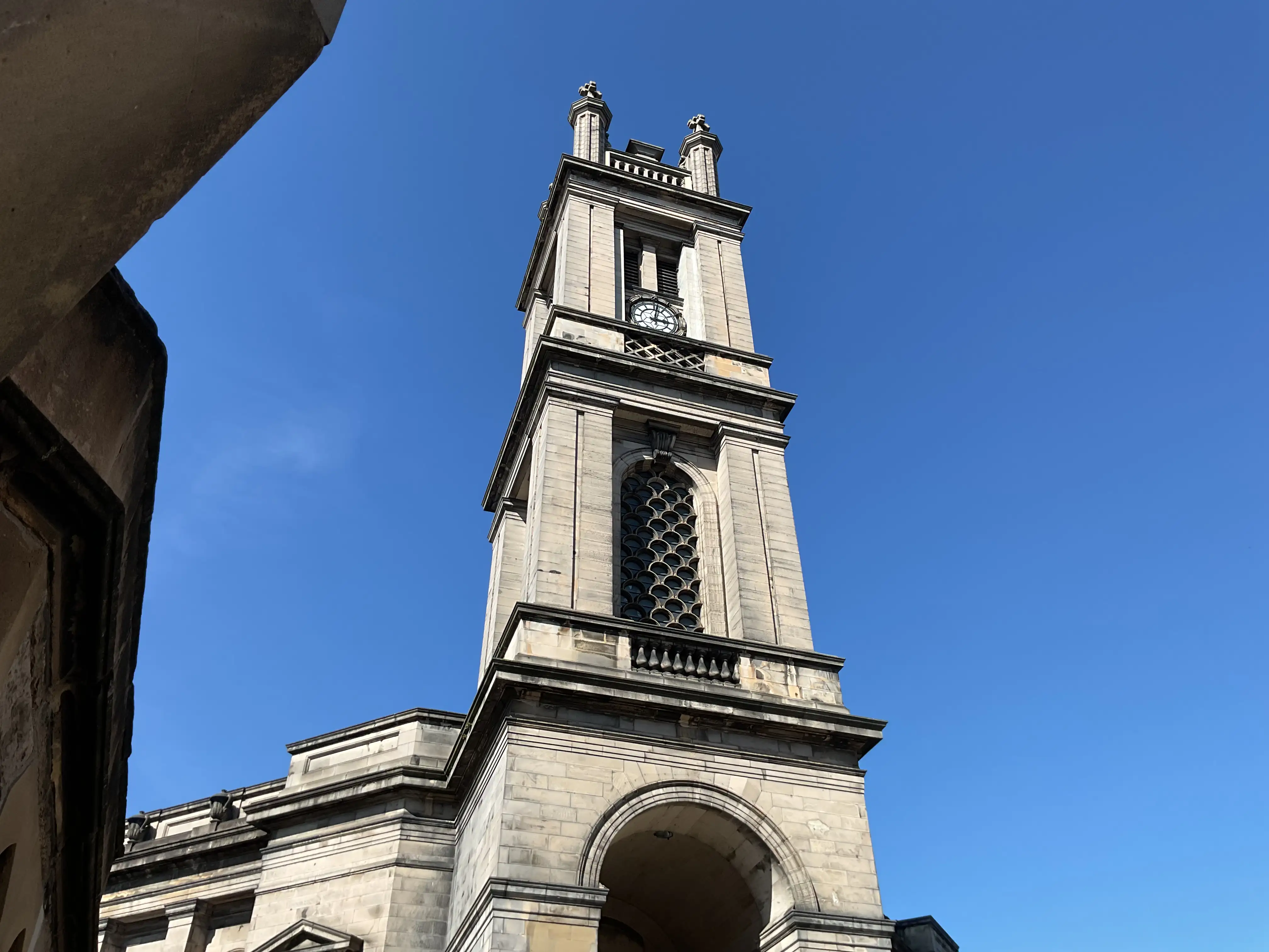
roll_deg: +0.5
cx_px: 634
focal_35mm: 29
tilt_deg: +42.2
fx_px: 1063
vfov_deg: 48.2
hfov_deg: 61.7
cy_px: 476
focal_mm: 3
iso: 16
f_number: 1.8
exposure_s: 1/1534
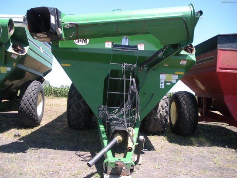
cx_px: 118
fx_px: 246
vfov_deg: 39.7
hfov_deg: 51.4
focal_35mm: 36
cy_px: 89
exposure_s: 1/208
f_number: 3.5
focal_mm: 6.3
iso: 64
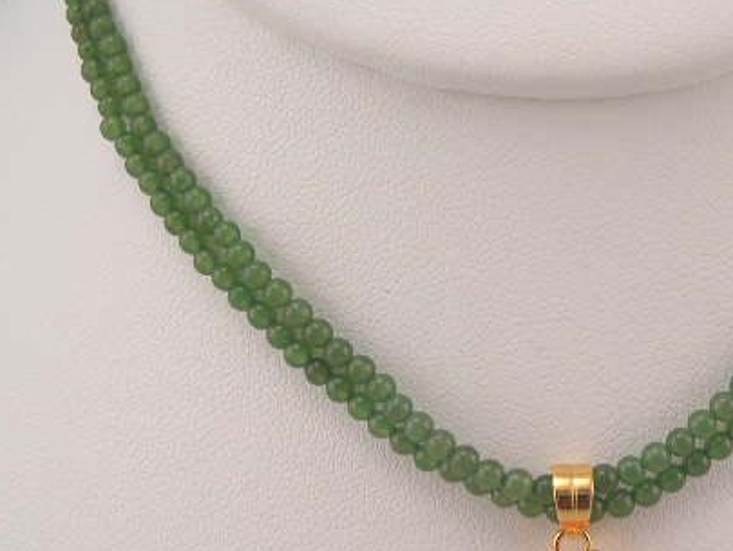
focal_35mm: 60
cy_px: 355
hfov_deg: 31.5
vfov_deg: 24.3
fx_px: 1271
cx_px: 561
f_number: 7.6
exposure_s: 1/142
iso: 100
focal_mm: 8
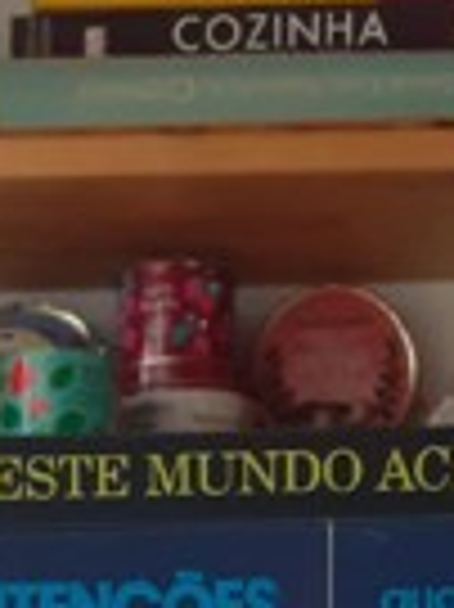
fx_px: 2522
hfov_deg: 10.2
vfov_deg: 10.8
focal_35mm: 144
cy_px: 1617
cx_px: 4
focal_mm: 3.6
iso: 200
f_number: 1.9
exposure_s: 1/50
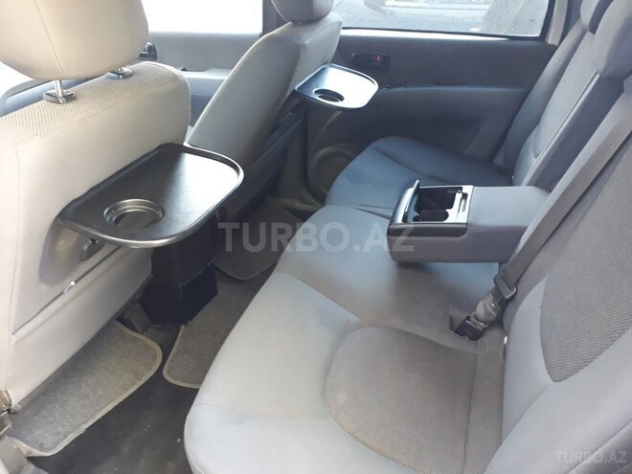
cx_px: 316
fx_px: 493
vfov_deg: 51.4
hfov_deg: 65.3
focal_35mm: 27
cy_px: 237
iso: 250
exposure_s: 1/17
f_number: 1.9
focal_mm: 3.6
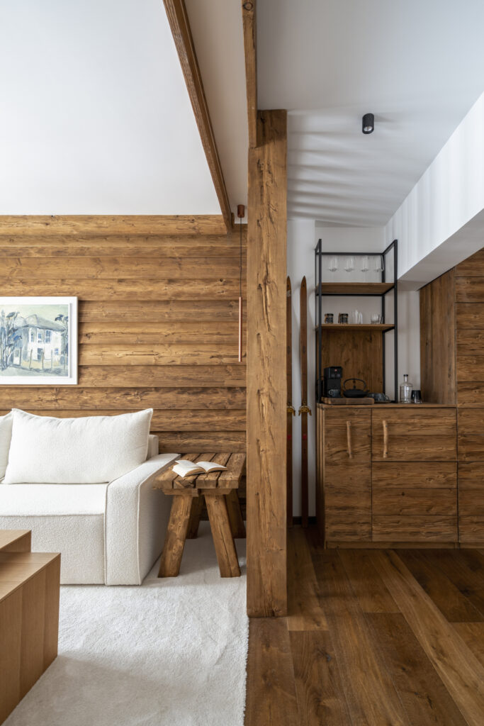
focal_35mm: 17
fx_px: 343
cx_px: 242
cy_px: 363
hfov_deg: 70.5
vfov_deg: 93.3
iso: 200
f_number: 8
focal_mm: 17
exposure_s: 2.5
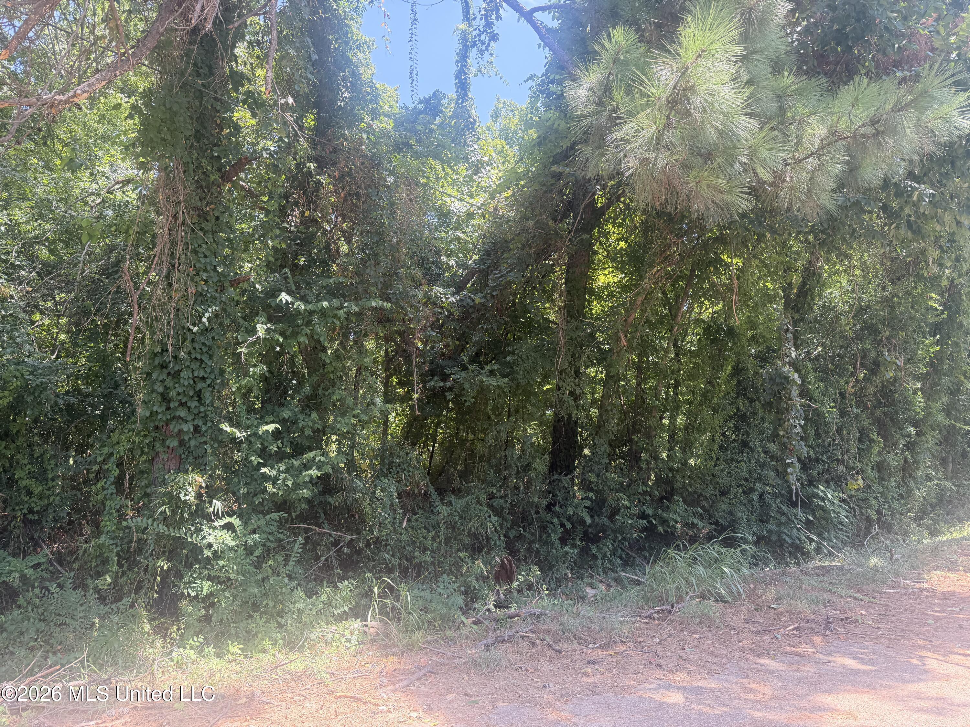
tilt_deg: +8.9
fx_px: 673
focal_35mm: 24
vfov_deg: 56.8
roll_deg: -0.7
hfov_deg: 71.6
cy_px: 364
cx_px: 485
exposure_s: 1/403
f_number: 1.78
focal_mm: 6.76
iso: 100
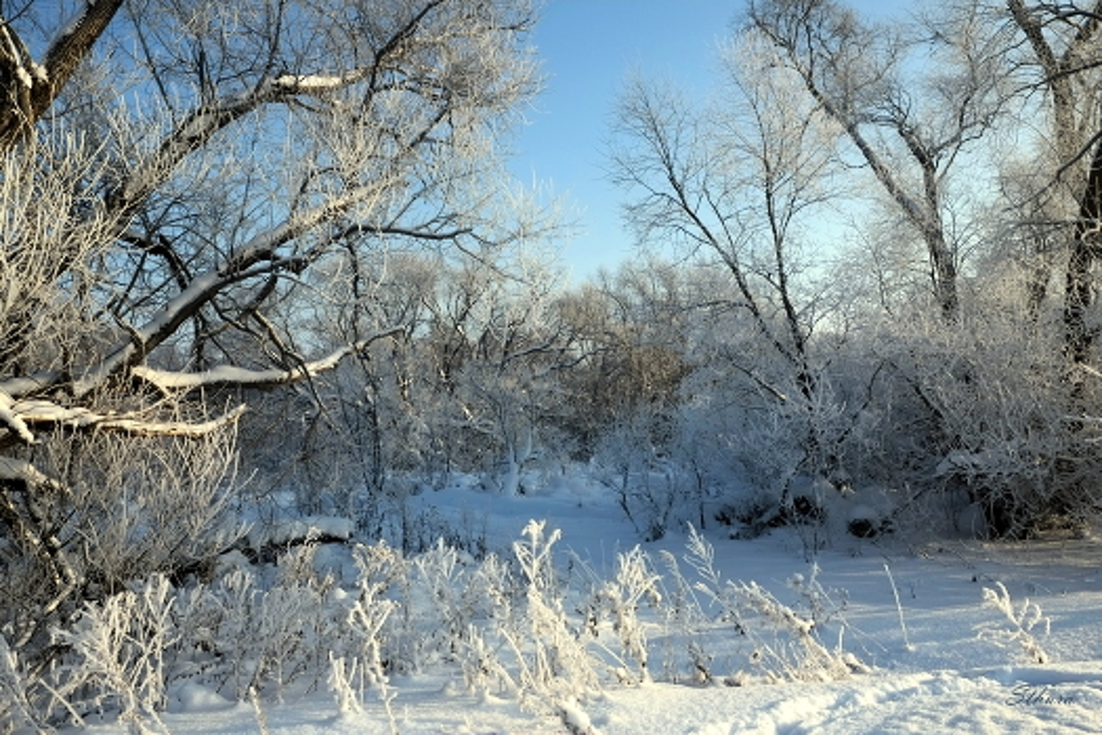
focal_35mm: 27
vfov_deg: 47.9
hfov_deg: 67.4
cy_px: 368
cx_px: 551
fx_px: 826
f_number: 6.4
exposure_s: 1/1000
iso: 200
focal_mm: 18
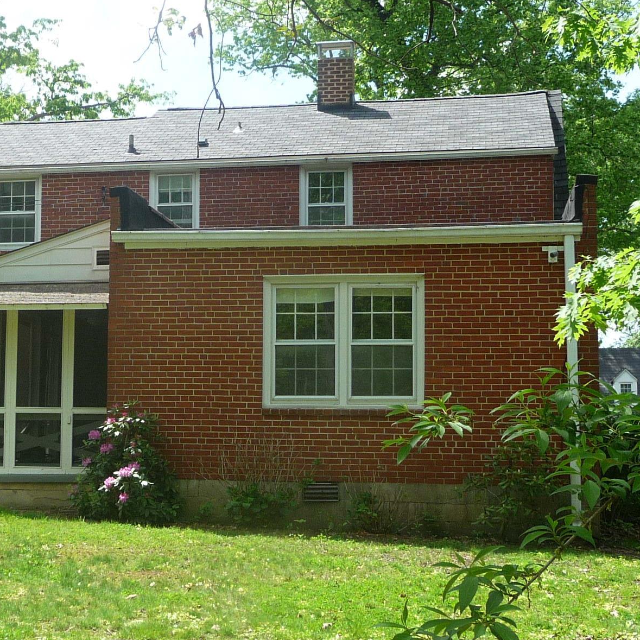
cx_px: 242
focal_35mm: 60
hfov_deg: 28.5
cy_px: 321
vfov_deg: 28.6
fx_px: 1255
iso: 100
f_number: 3.4
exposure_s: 1/400
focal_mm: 5
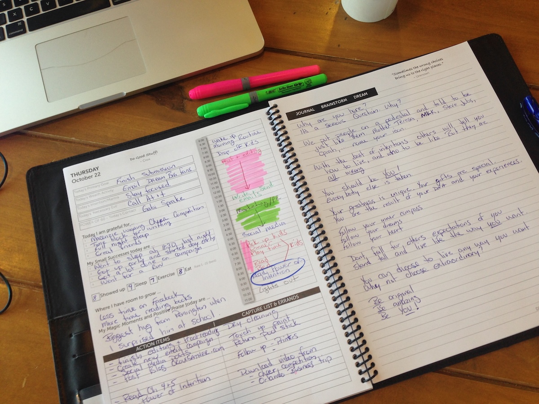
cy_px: 202
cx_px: 270
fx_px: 514
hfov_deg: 55.4
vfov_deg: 42.9
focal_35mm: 33
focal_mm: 4.12
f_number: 2.4
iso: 50
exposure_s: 1/30
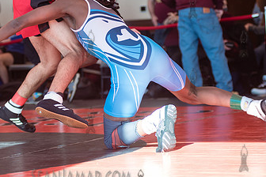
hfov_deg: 14.8
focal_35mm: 138
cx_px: 90
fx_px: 1020
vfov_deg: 9.9
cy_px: 43
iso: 400
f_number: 3.5
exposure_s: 1/400
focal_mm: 80
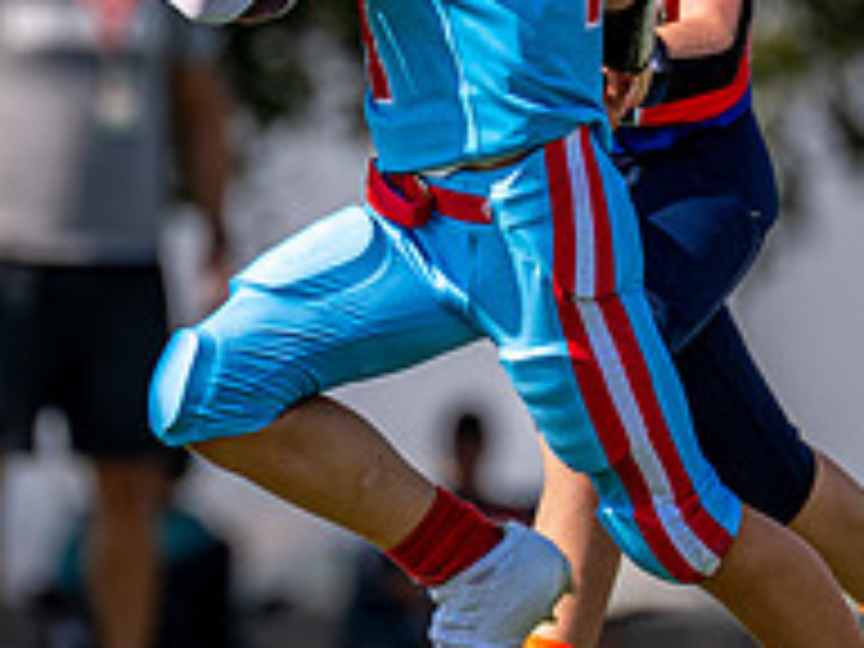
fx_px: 24385
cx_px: 382
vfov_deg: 1.5
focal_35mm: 977
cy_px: 43
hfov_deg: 2.0
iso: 125
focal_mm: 200
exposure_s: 1/4000
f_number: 2.8
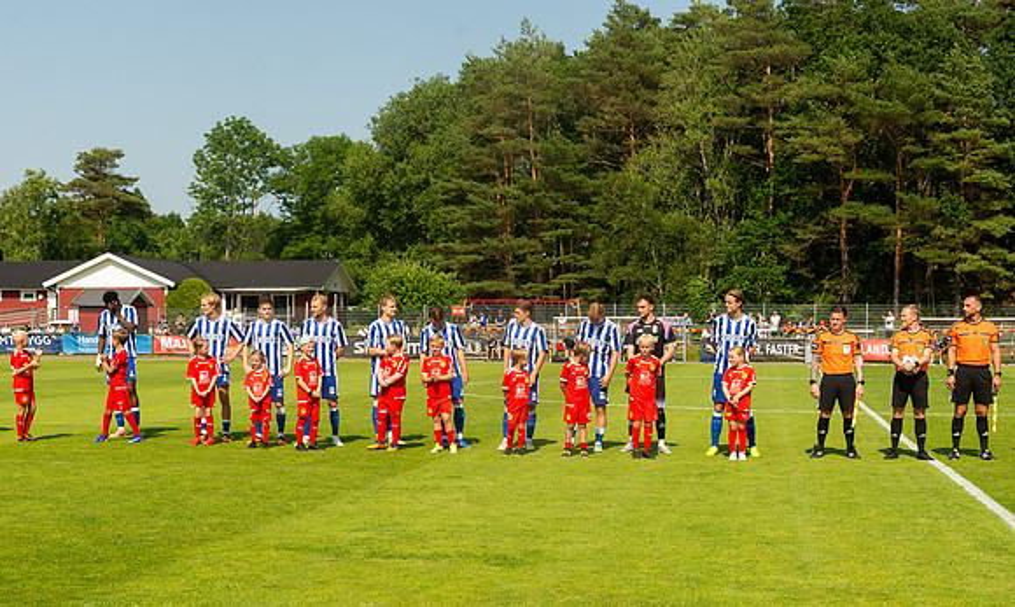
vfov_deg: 22.5
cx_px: 426
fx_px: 1523
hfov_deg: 36.8
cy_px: 392
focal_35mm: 56
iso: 250
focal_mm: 46
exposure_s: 1/1000
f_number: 5.6
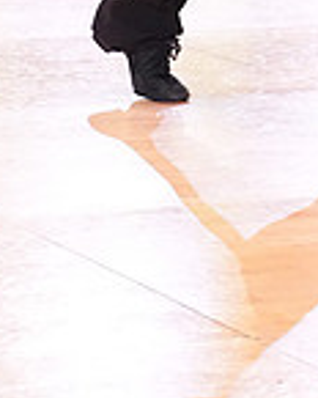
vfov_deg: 6.3
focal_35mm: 300
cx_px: 489
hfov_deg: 5.1
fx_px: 3529
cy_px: -340
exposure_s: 1/320
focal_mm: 80
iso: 5000
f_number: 5
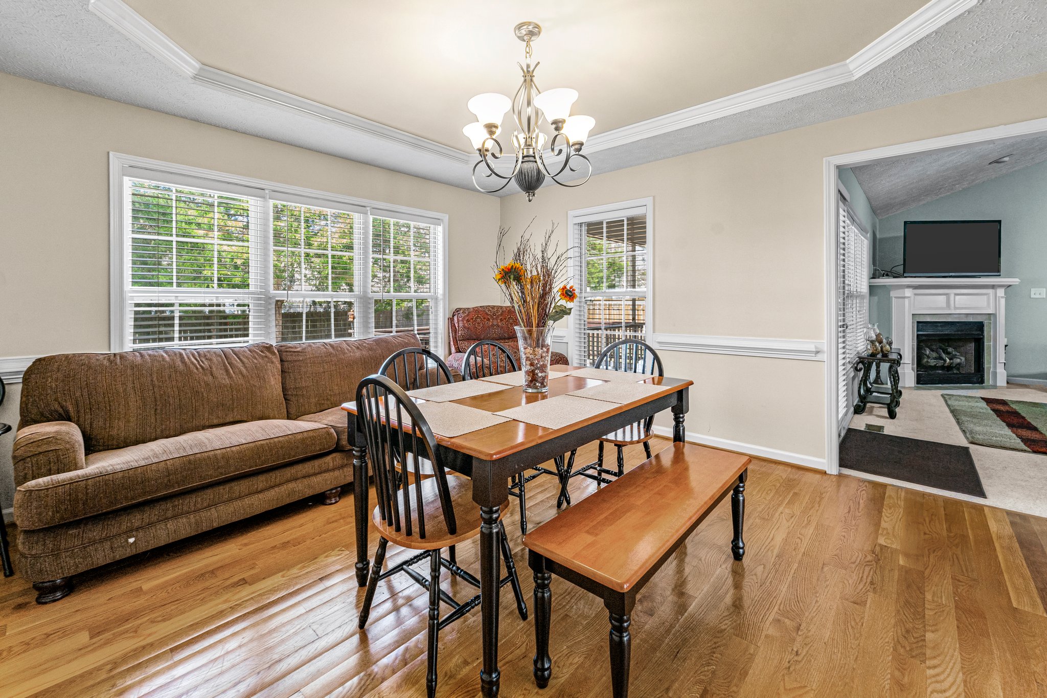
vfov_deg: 81.2
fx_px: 407
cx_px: 524
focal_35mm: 14
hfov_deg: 104.3
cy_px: 349
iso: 200
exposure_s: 1/1.25
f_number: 8
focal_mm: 14
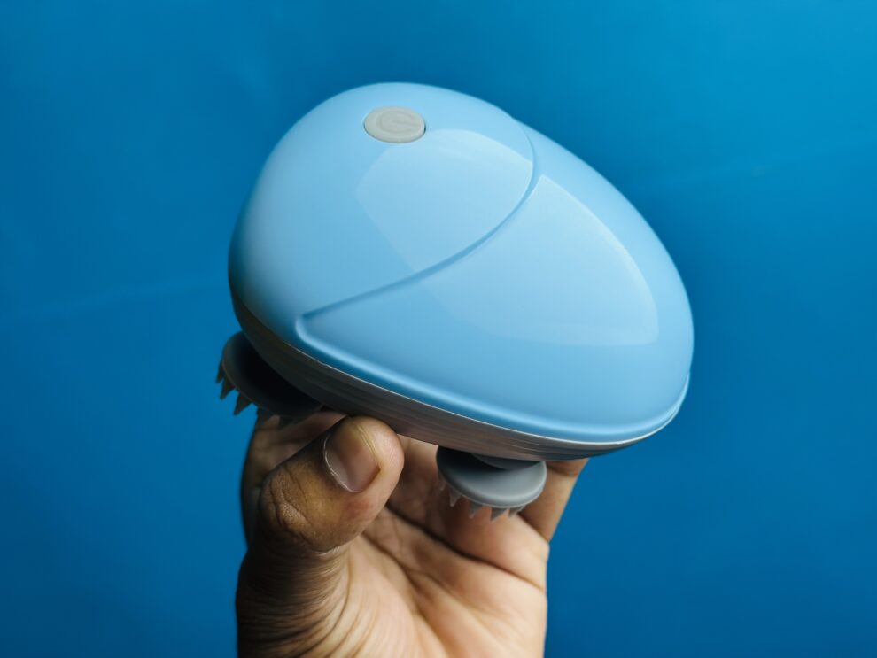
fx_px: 1216
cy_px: 329
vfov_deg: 30.3
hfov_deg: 39.6
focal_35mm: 48
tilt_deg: -17.1
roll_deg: +13.3
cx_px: 438
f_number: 1.78
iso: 80
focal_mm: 6.86
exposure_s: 1/100
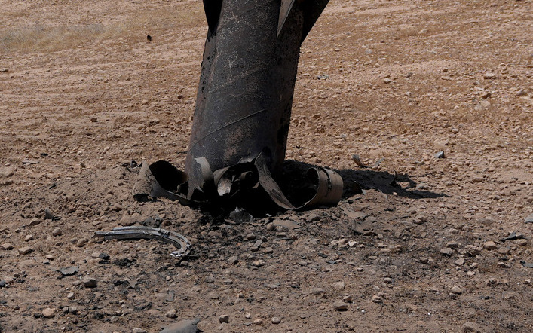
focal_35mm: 64
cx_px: 175
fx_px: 930
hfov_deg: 31.7
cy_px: 36
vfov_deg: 19.9
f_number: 3.5
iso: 200
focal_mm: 25
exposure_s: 1/8000
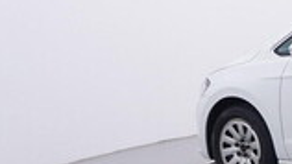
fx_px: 634
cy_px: 91
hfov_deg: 20.1
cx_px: 502
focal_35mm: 82
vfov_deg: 14.8
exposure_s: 1/80
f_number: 5
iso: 200
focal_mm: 15
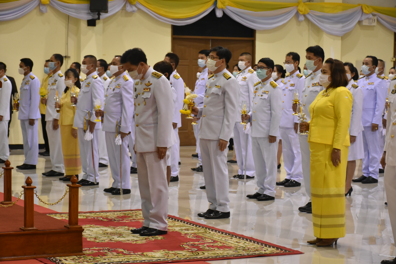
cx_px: 198
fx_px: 1023
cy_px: 132
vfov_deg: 14.7
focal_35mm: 93
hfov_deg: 21.9
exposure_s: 1/60
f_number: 5
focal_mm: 62
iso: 2000
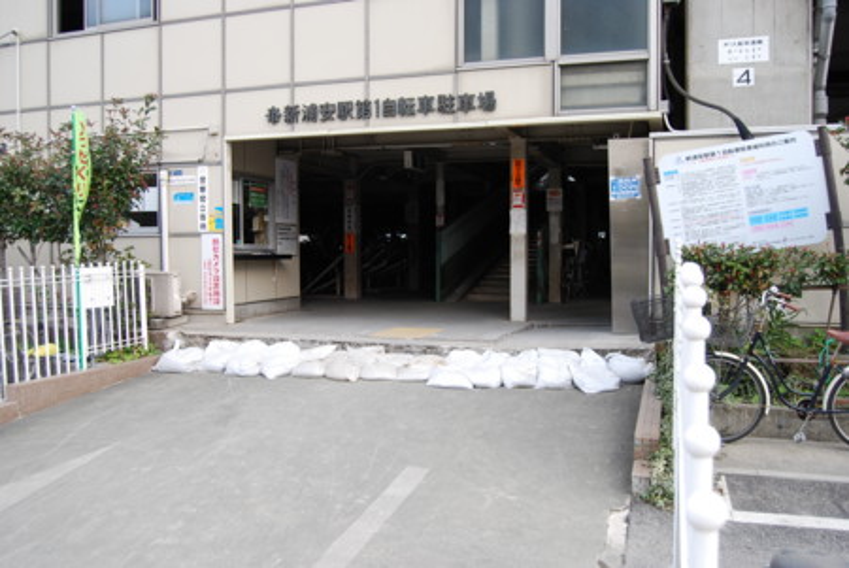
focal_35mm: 30
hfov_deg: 61.9
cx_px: 424
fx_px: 708
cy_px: 284
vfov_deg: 43.7
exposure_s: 1/80
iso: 200
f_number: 4.5
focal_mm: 20
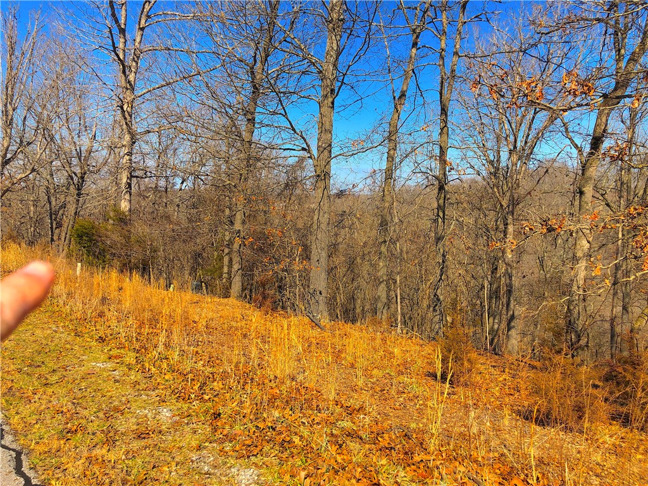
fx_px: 524
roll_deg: -0.4
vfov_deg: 49.7
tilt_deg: -3.7
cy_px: 243
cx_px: 324
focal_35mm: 28
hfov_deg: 63.4
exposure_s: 1/1799
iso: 20
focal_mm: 4
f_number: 1.8
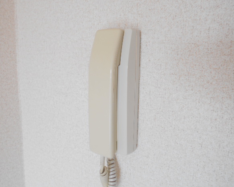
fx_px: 194
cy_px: 92
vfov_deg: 51.5
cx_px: 109
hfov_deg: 62.2
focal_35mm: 28
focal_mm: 4.6
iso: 80
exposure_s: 1/30
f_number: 3.2
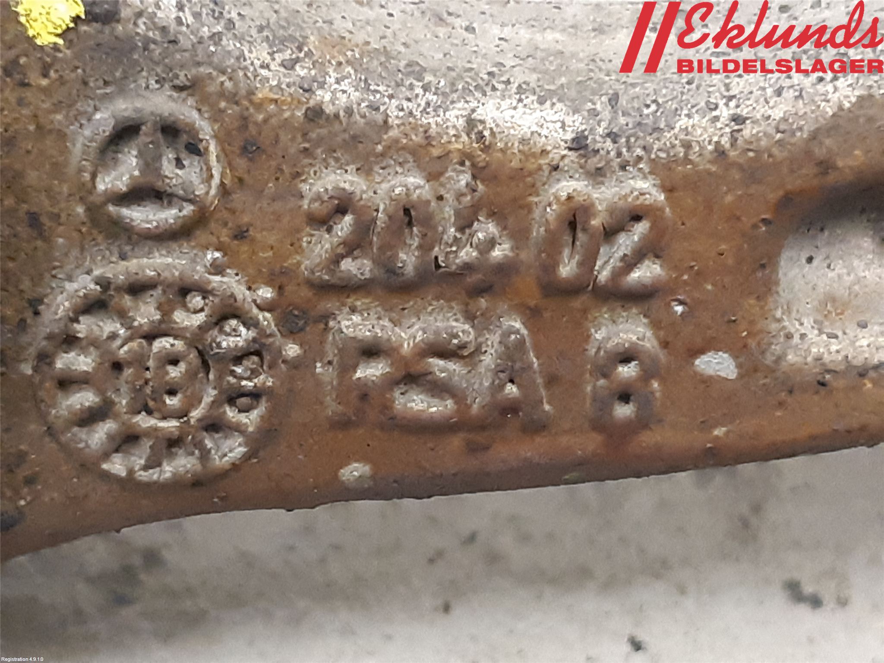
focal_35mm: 26
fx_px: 664
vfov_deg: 53.1
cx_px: 442
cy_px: 332
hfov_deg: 67.3
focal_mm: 3.93
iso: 320
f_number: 1.7
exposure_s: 1/25
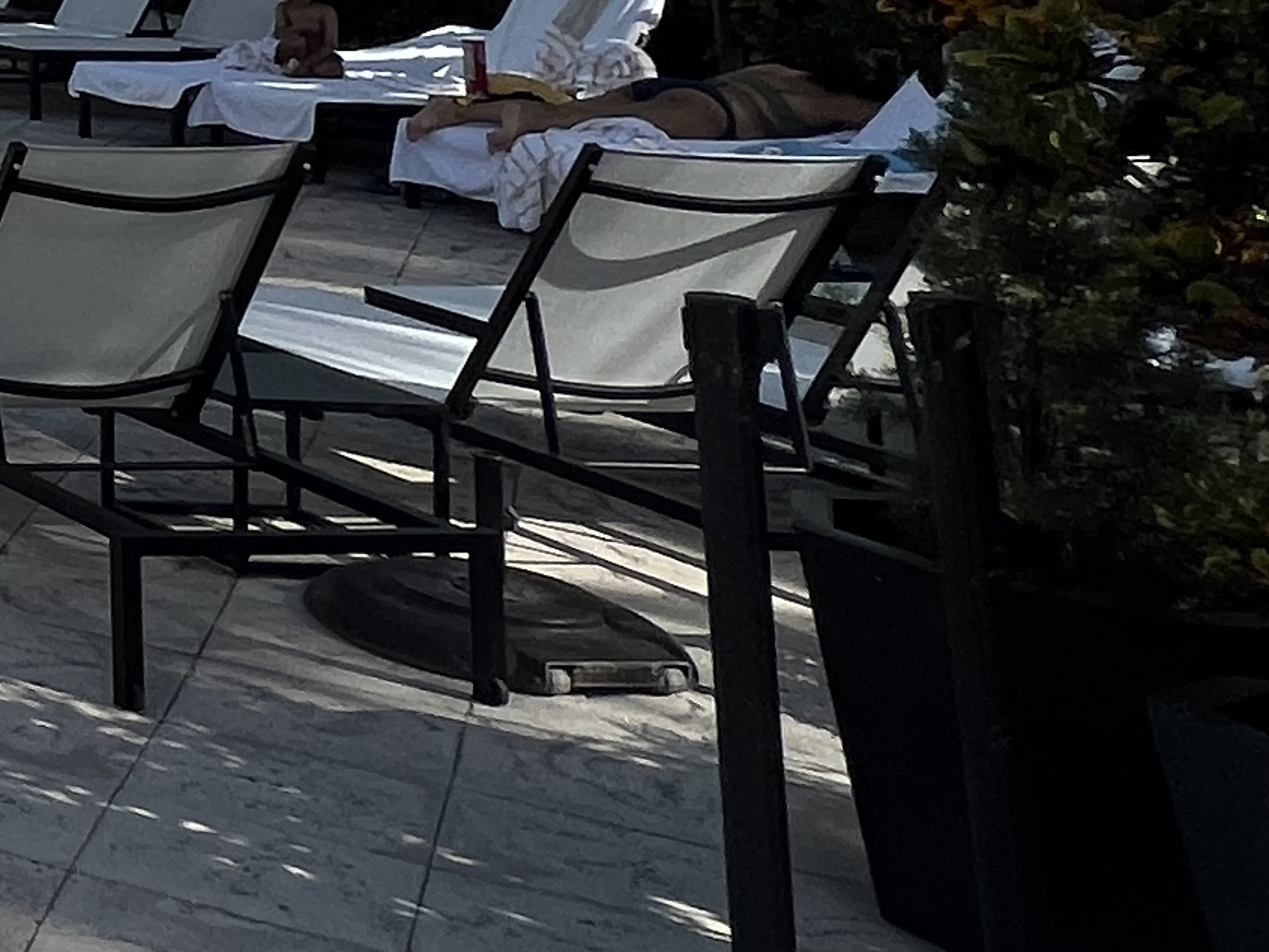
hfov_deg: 18.2
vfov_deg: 20.5
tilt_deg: +6.4
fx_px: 2273
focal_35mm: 62
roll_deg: -0.4
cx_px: -1364
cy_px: -437
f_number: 1.8
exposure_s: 1/2660
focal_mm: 1.57
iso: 32
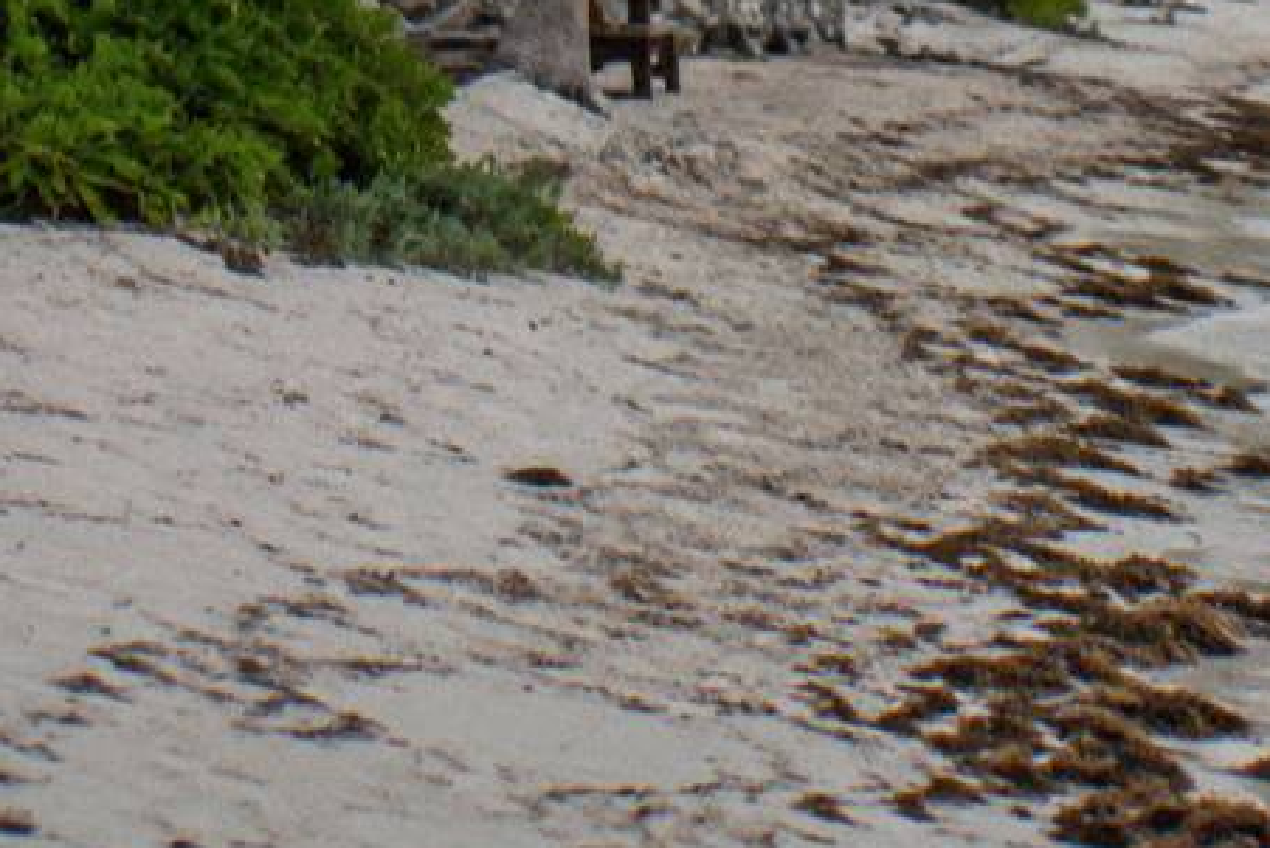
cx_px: 1405
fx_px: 2894
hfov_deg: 23.2
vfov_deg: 16.5
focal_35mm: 82
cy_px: 99
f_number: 5.6
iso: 320
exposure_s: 1/1250
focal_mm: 37
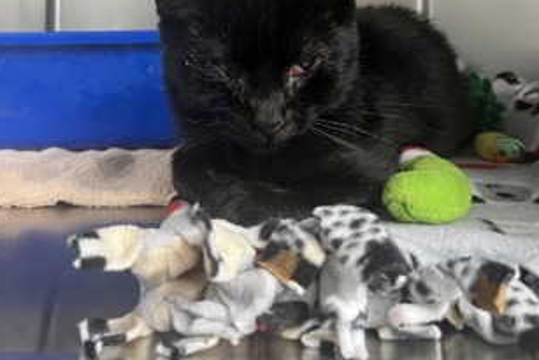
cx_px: 268
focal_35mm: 37
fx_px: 554
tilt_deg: +1.6
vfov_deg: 34.1
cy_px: 40
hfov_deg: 51.9
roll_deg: -1.9
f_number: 1.6
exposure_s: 1/60
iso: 200
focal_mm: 5.1
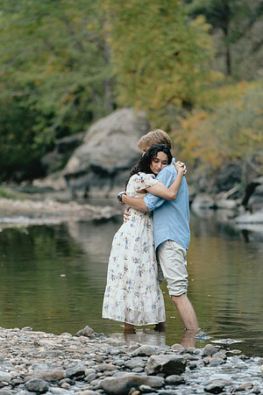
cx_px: 132
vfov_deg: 10.3
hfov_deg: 6.9
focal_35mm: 200
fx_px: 2191
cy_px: 198
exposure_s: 1/200
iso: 1000
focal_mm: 200
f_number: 3.5
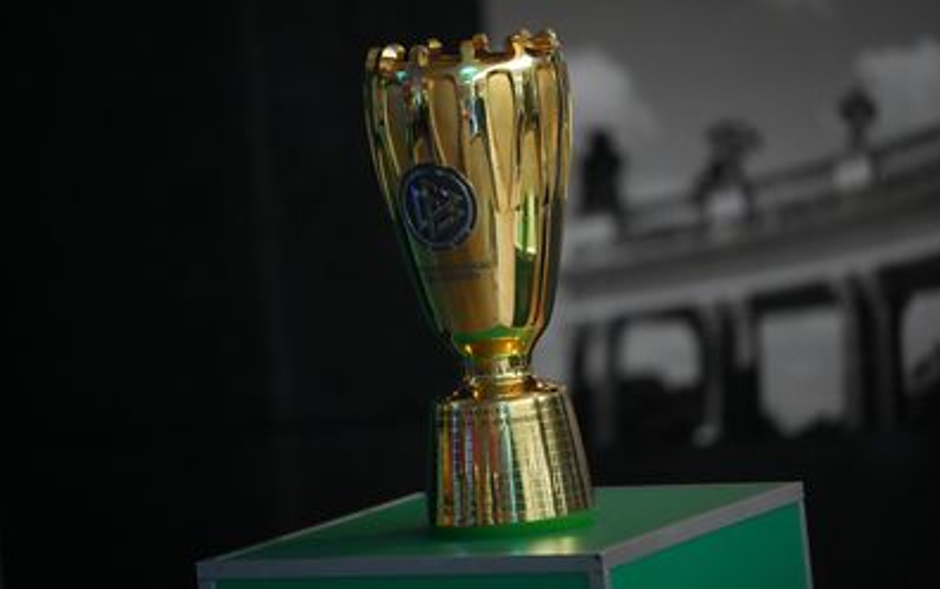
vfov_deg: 7.4
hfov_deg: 11.8
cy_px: 274
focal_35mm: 178
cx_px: 472
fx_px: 4563
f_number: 2.8
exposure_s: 1/2000
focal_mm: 173
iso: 12800
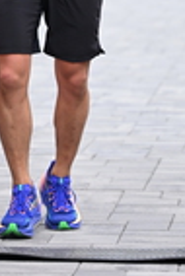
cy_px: -144
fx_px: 3029
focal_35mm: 394
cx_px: 48
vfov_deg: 5.2
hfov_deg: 3.5
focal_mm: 102
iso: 640
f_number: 2.8
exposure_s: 1/1600
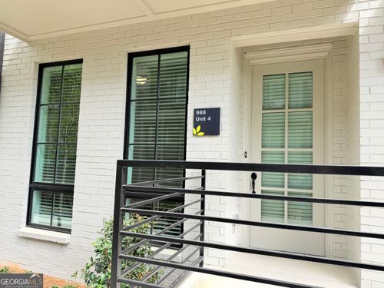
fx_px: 266
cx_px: 192
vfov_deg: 56.8
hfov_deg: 71.6
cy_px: 144
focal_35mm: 24
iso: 80
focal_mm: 6.76
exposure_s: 1/765
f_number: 1.78
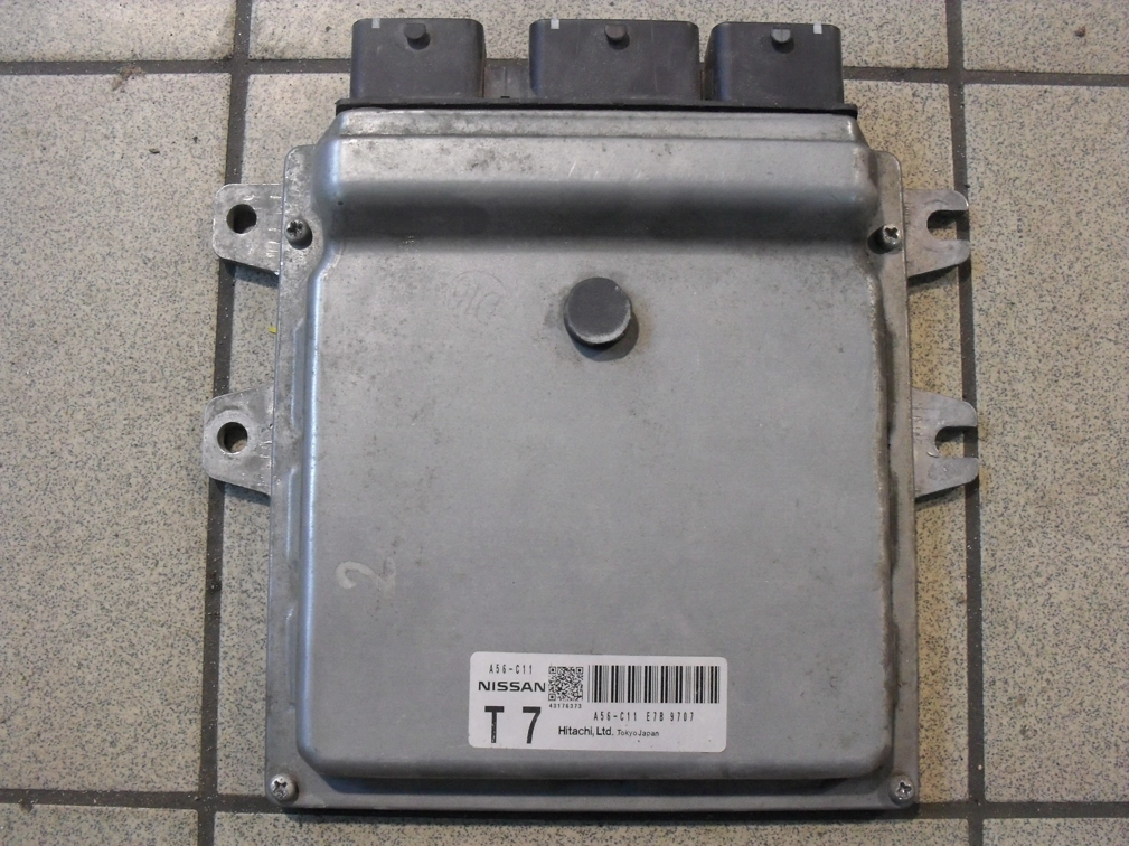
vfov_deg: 37.7
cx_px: 564
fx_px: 1239
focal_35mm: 38
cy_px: 423
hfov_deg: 49.0
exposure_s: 1/20
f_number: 2.8
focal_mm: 6.3
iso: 200
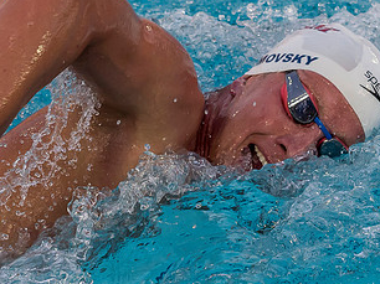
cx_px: 226
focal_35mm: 393
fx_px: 4311
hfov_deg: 5.0
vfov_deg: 3.8
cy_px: 103
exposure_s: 1/1250
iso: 640
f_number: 4
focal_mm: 67
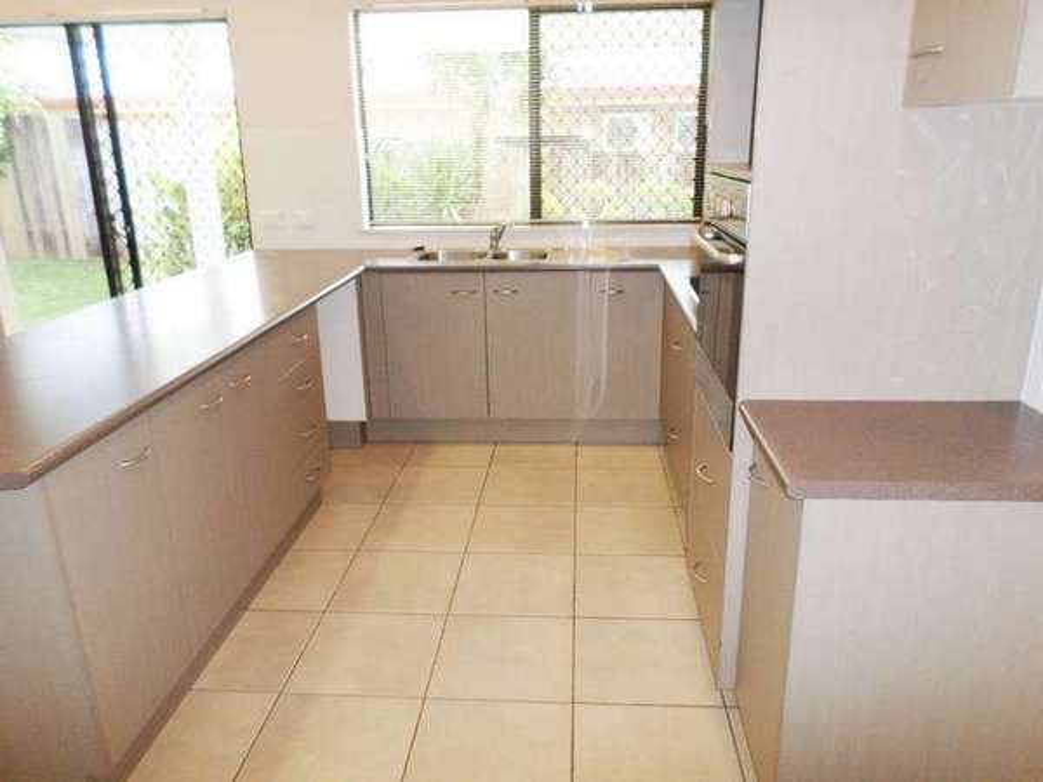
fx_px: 753
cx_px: 522
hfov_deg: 69.4
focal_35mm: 25
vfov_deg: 54.9
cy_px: 391
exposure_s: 1/30
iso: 120
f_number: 2.5
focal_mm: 4.5
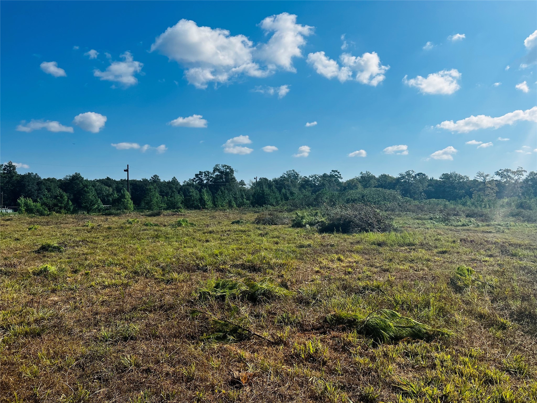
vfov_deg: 53.1
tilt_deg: -2.9
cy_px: 202
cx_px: 268
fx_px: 403
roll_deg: -2.4
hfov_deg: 67.3
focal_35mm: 26
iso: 50
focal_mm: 5.7
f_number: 1.5
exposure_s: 1/7463
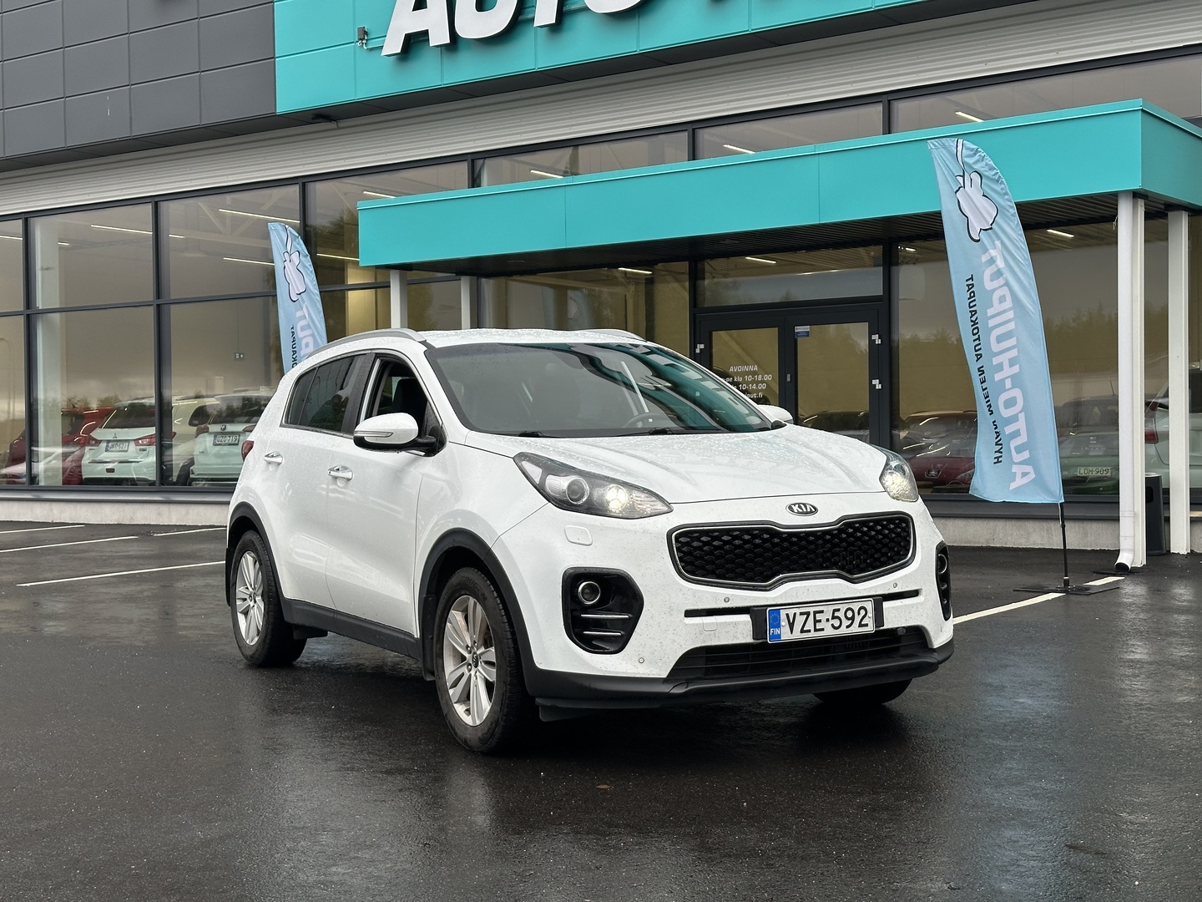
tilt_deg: +0.0
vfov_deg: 30.3
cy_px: 451
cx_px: 601
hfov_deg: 39.7
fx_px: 1667
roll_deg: +0.7
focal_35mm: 48
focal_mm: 6.86
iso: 64
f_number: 1.78
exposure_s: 1/484
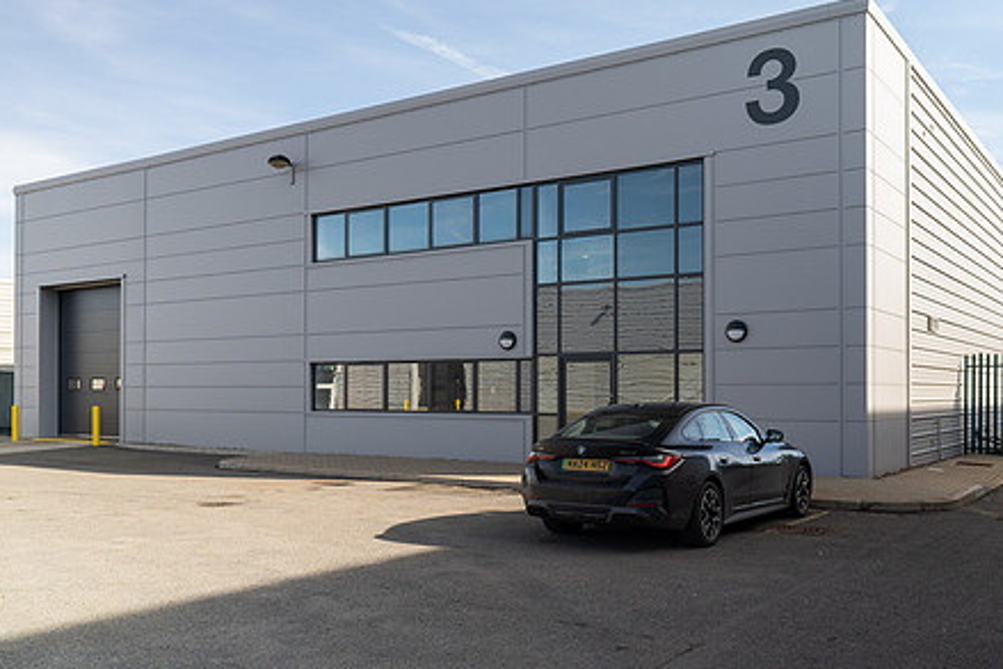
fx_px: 920
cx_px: 491
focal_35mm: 33
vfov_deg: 39.7
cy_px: 252
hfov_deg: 57.2
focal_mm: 25
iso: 640
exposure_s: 1/80
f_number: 4.5
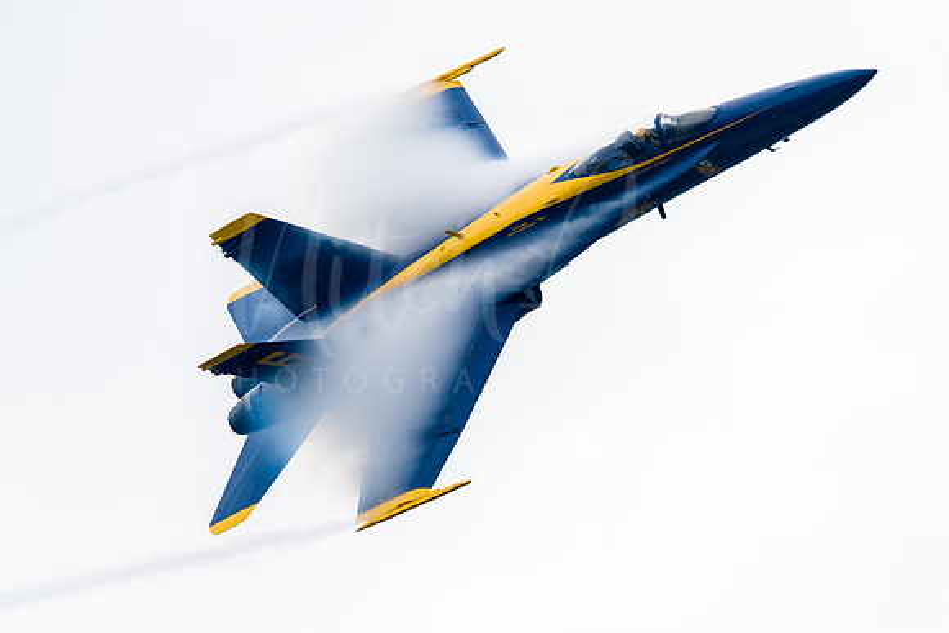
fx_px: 17163
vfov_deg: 2.1
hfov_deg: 3.2
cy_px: 315
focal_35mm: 651
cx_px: 497
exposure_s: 1/3200
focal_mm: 600
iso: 320
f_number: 6.3
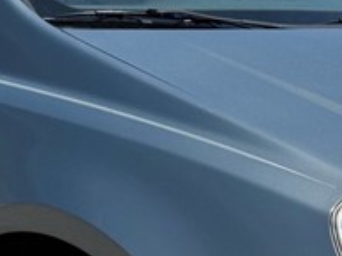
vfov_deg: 11.5
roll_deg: -1.1
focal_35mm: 128
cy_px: 260
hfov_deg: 15.4
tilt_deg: -10.5
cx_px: 167
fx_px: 1265
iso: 80
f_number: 1.78
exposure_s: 1/3425
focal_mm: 6.76
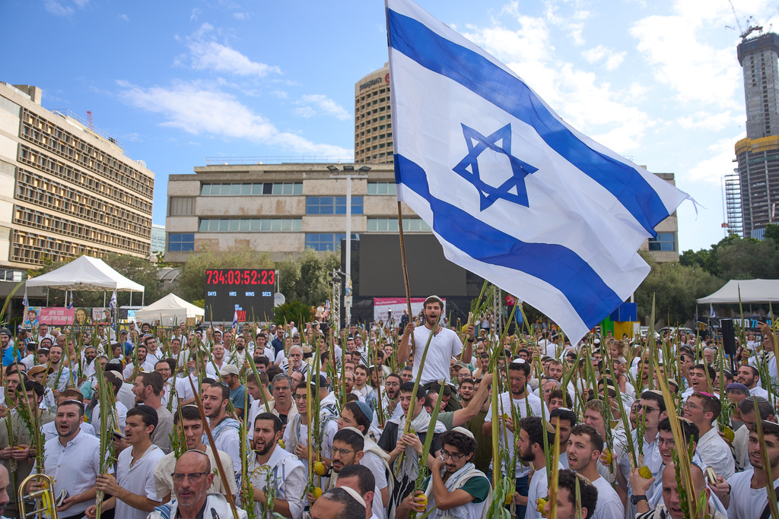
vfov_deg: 53.1
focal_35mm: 24
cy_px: 260
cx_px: 390
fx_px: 519
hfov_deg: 73.7
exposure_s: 1/1250
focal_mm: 24
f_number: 2.8
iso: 100
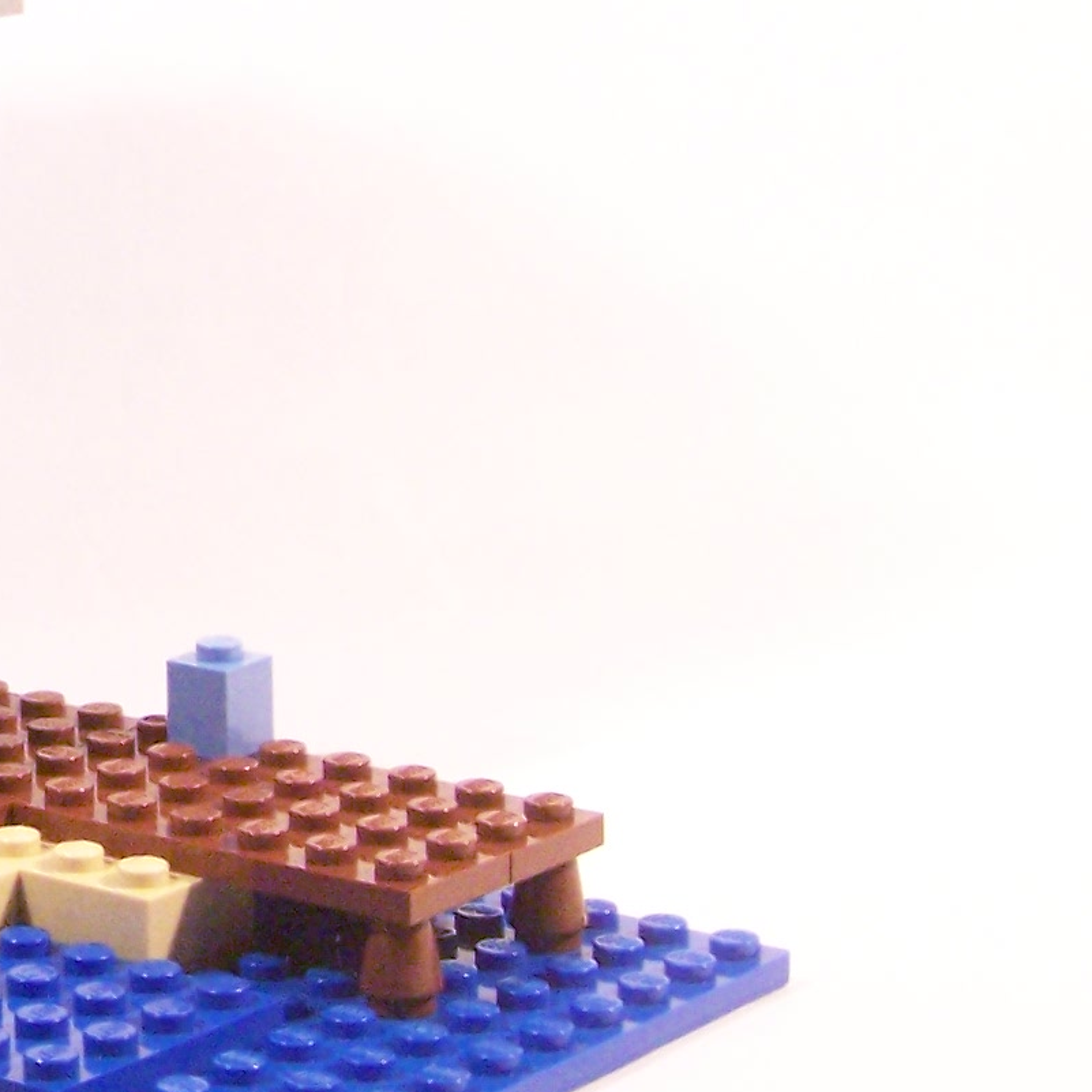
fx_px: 3855
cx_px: -217
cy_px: 226
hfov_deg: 15.5
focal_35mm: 108
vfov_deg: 16.0
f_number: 3.6
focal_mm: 6.3
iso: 400
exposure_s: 1/30
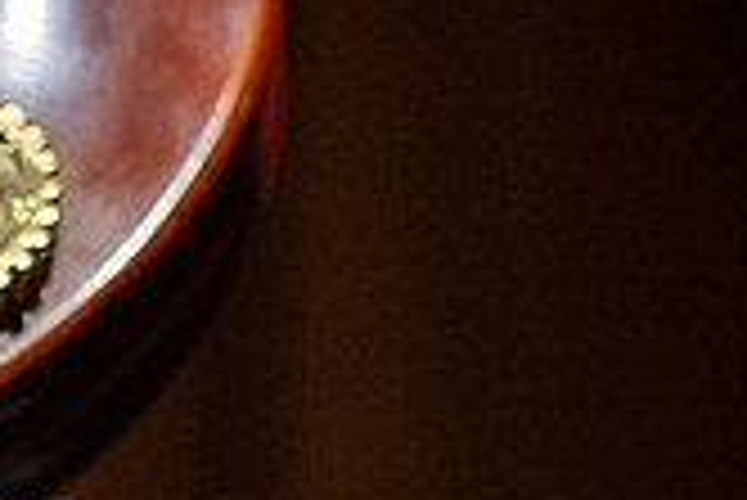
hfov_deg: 11.4
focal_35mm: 175
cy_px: 849
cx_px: -266
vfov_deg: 7.7
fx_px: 3634
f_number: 2.8
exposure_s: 1/800
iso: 3200
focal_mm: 50
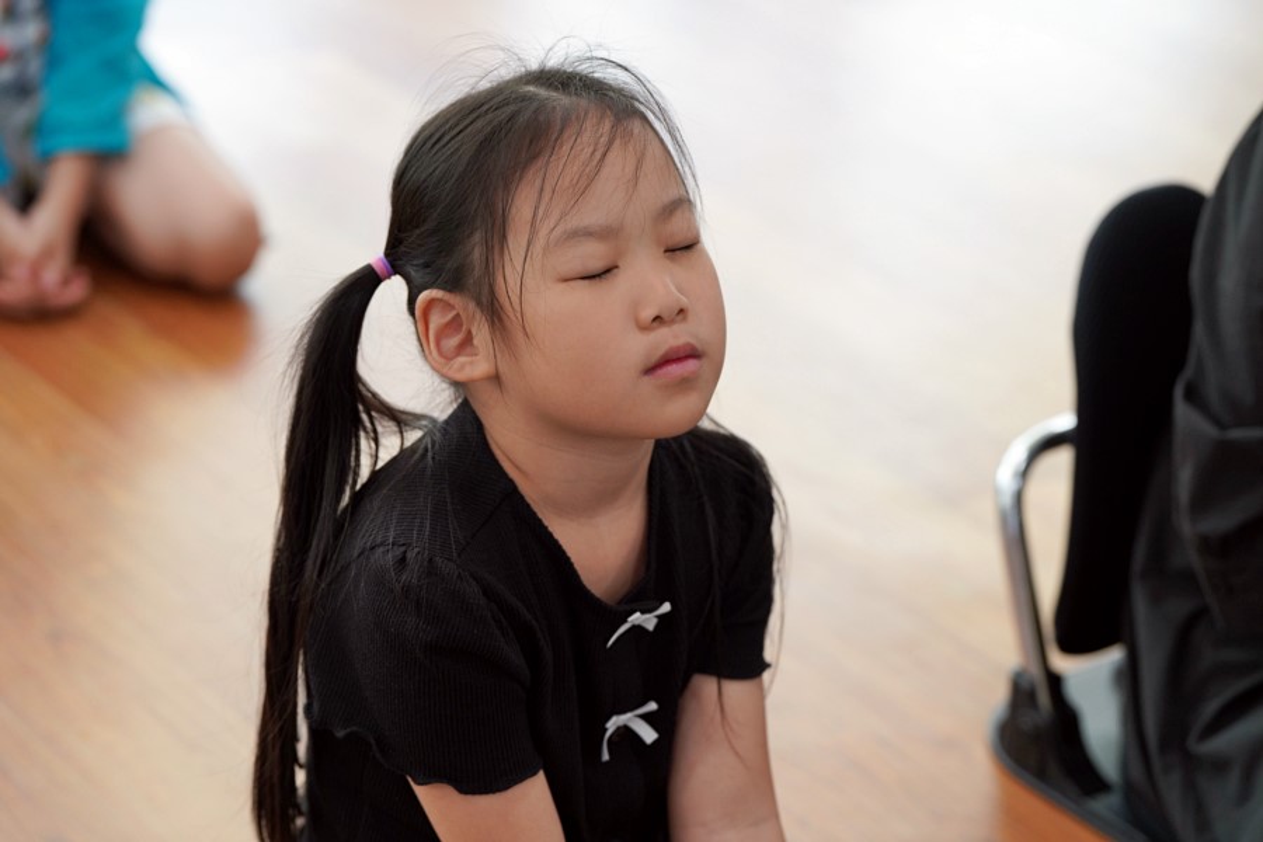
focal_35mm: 93
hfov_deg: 21.9
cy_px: 421
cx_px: 632
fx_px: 3262
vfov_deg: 14.7
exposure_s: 1/160
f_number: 4
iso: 1000
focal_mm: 93
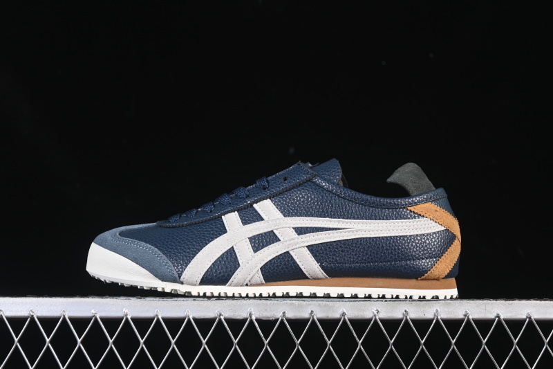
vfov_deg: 18.2
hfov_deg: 27.0
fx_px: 1152
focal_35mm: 75
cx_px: 276
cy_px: 184
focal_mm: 50
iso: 160
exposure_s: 1/60
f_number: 6.3
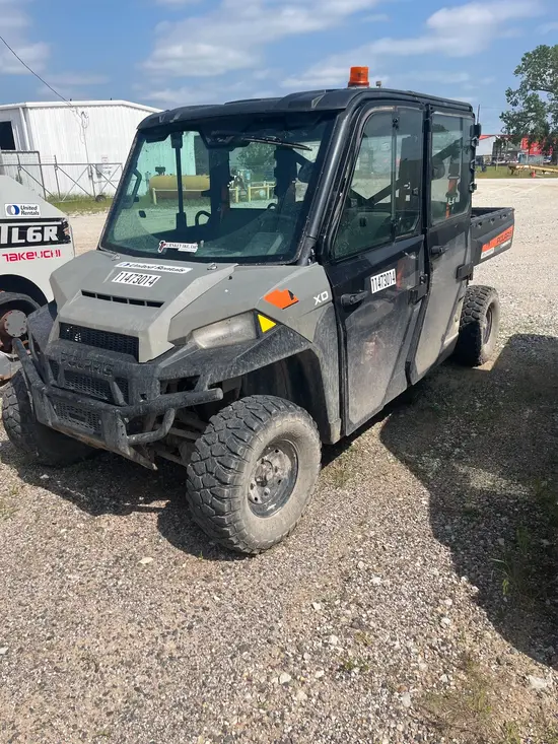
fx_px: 559
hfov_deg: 53.1
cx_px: 279
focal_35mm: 26
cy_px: 372
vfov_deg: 67.3
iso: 50
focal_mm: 5.1
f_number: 1.6
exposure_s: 1/4016
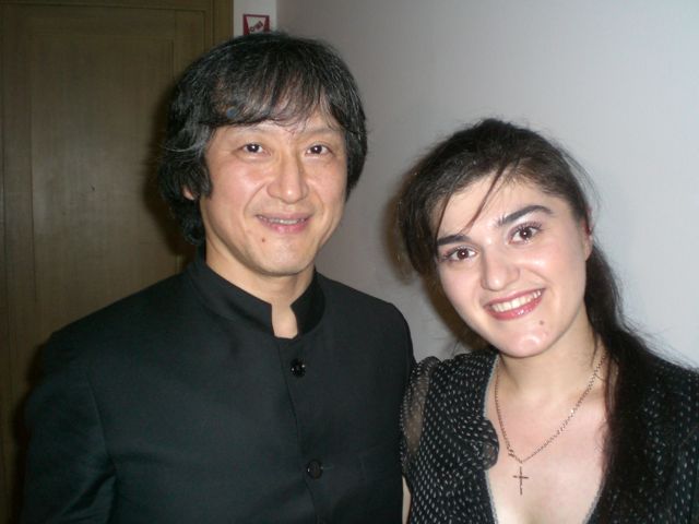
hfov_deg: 49.0
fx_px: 767
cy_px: 262
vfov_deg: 37.7
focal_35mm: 38
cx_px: 350
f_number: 3.1
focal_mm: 6.3
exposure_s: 1/60
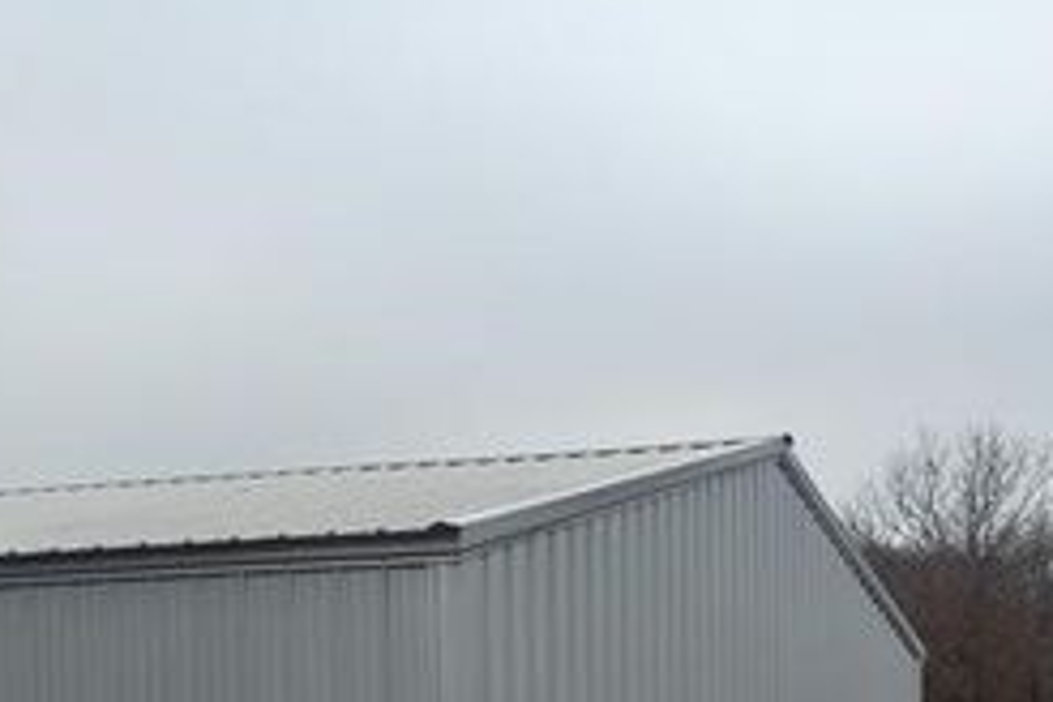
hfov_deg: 34.7
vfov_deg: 22.5
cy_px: 756
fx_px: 1667
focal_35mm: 57
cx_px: 698
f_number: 1.8
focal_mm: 3.94
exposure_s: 1/669
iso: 40
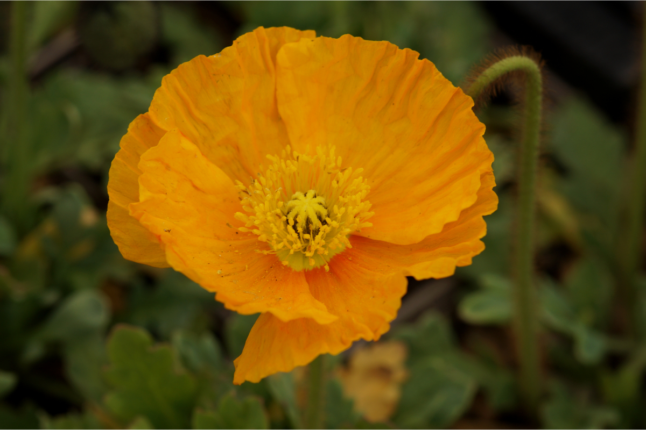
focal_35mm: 150
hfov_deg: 13.7
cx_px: 323
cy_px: 215
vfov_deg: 9.1
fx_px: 2691
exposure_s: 1/160
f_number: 6.3
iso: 125
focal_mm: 100
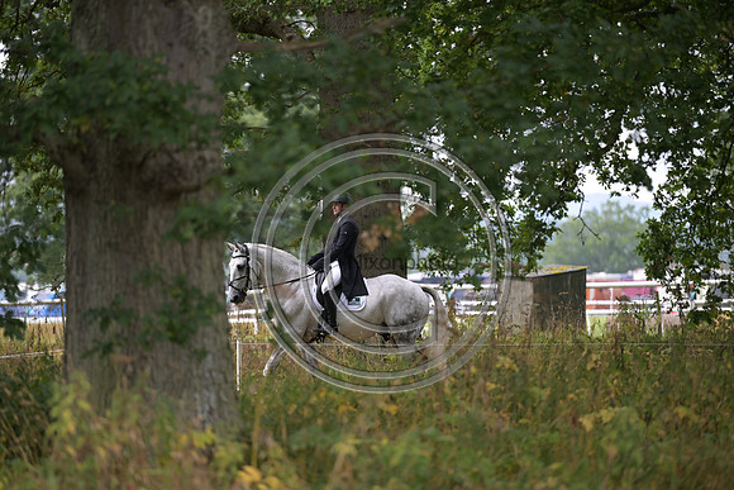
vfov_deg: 6.9
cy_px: 245
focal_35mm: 200
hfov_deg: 10.3
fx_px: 4079
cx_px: 367
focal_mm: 200
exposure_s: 1/1250
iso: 640
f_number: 3.2
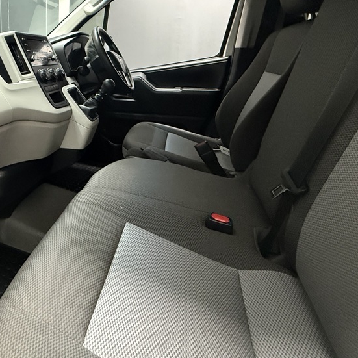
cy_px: 112
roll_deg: -0.3
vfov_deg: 65.1
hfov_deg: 59.7
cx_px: 53
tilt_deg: -11.7
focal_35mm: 23
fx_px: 269
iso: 1000
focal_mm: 2.22
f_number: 2.2
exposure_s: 1/50
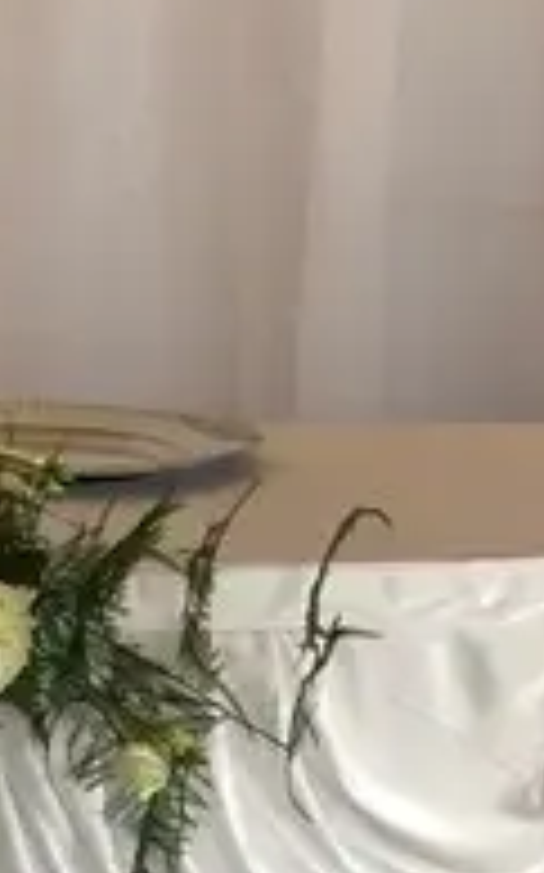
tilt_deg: -9.2
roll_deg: +1.9
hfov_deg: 6.2
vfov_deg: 10.2
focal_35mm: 205
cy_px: 558
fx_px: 4870
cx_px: -643
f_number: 2.4
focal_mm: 6
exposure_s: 1/50
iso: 80
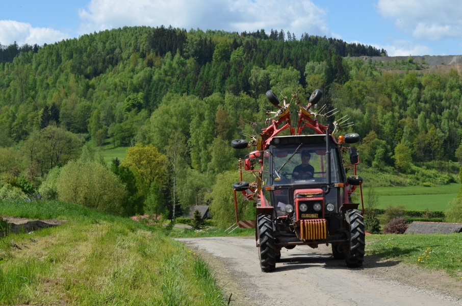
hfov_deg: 37.9
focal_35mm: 52
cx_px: 231
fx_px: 672
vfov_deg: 25.6
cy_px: 153
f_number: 11
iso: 400
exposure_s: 1/500
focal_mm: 35
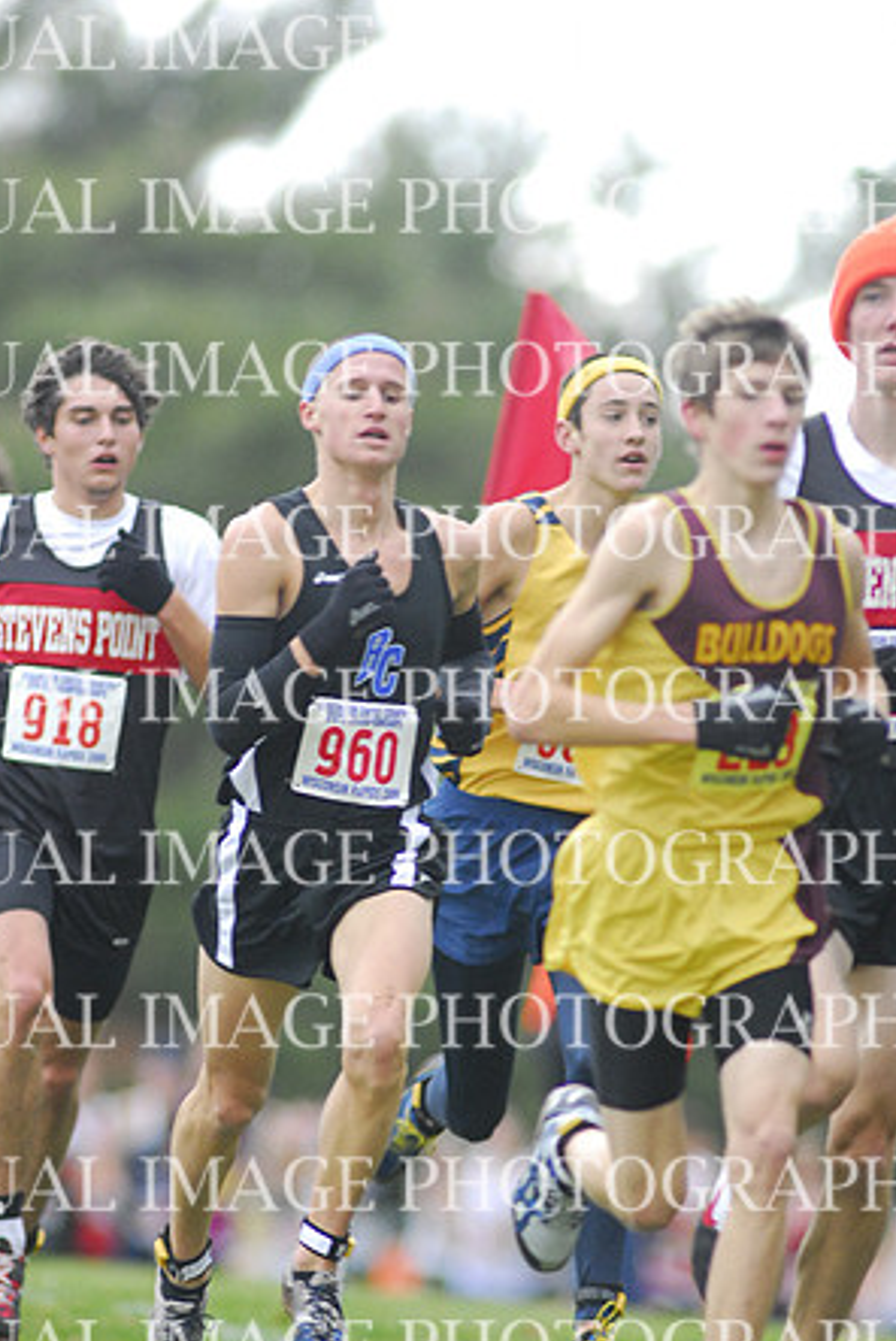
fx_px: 21953
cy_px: 778
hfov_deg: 2.3
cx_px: 378
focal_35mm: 589
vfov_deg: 3.5
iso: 800
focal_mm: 300
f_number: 3.5
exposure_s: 1/500
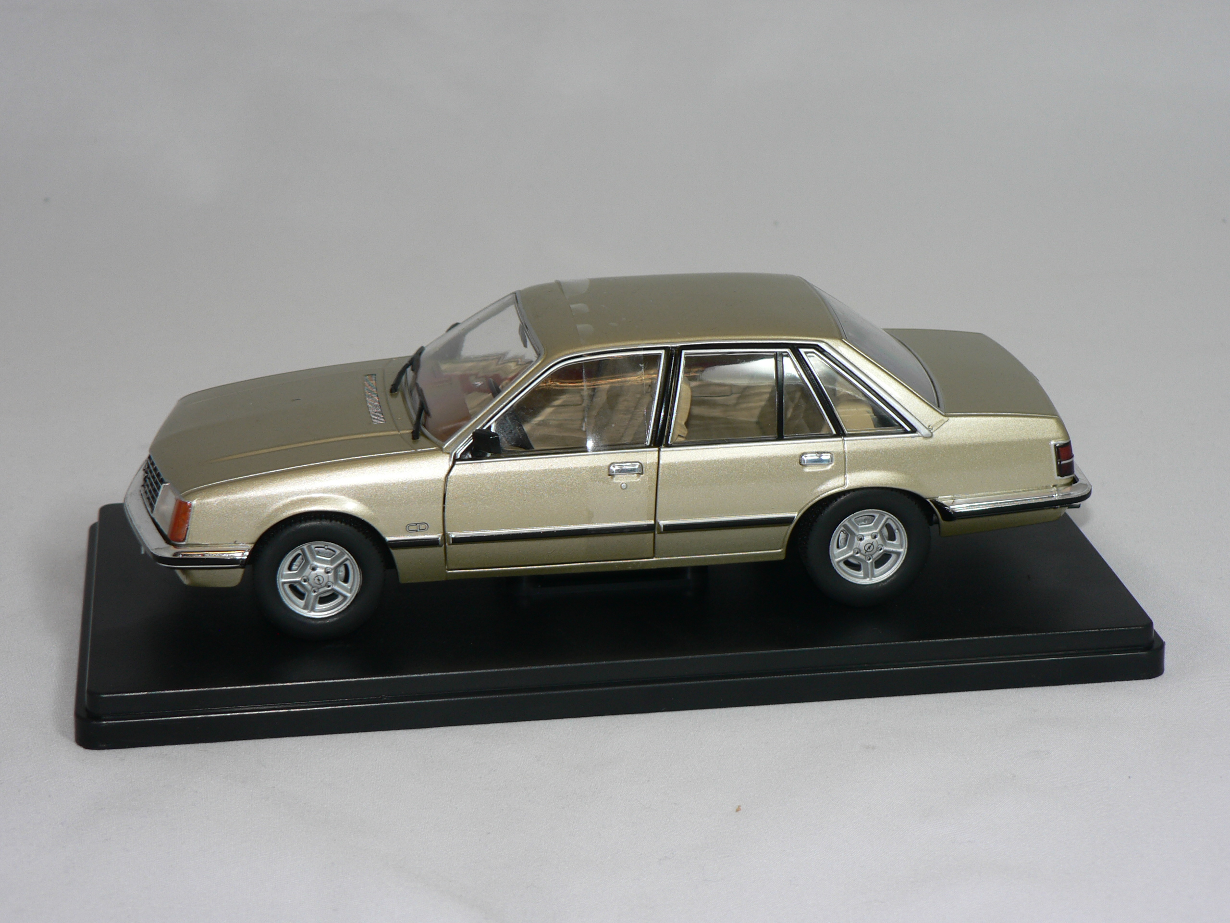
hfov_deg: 24.4
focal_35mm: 80
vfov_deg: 18.4
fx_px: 2843
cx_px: 615
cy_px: 462
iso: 80
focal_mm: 13.4
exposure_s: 1/60
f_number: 3.2
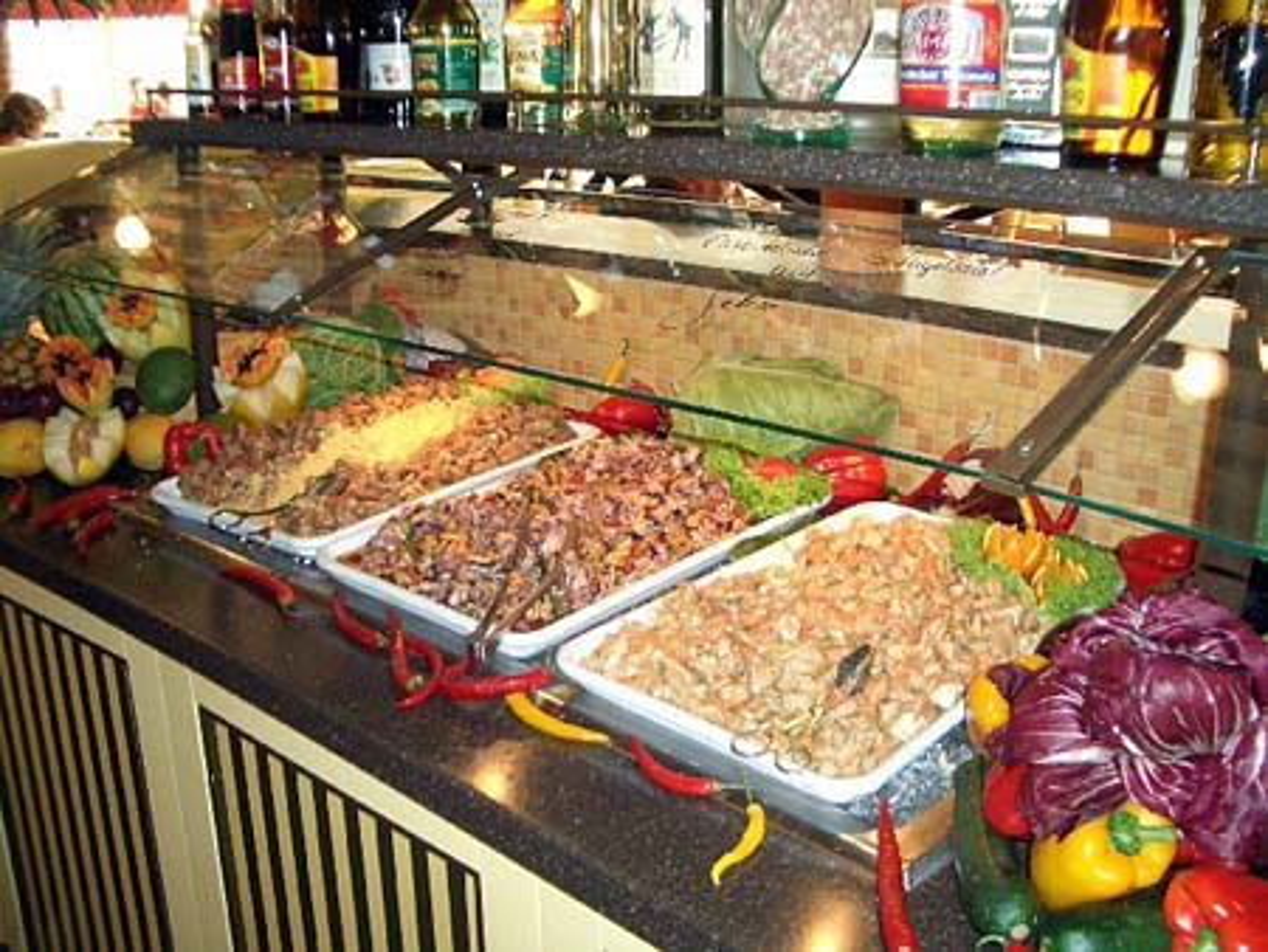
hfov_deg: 52.6
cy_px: 476
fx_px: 1283
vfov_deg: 40.7
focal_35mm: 35
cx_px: 634
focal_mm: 5.8
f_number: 2.6
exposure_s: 1/60
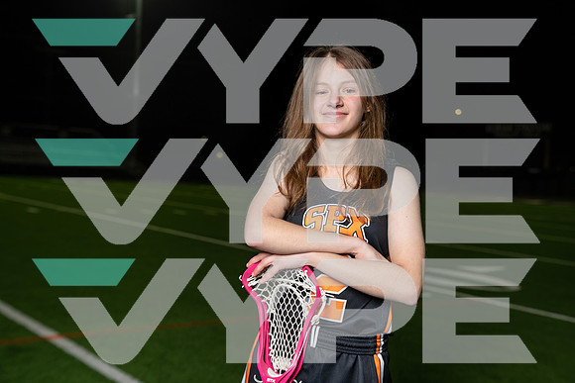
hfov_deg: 41.9
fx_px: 751
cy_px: 192
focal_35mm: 47
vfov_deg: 28.7
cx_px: 288
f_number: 4
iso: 125
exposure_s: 1/250
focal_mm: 47
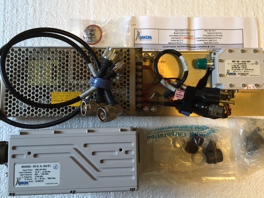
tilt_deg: -83.4
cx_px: 149
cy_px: 95
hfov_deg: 53.8
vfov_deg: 41.8
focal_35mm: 34
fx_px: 259
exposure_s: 1/24
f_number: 2.2
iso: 200
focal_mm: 4.15
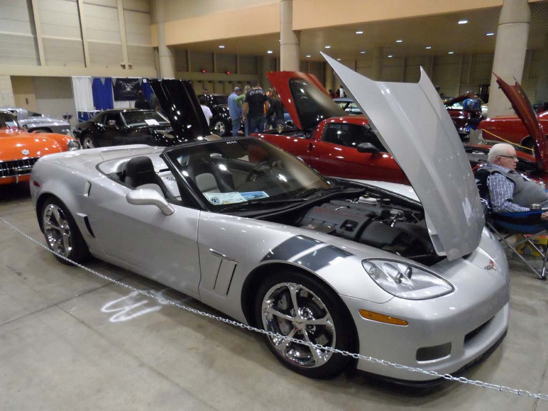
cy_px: 206
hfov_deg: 71.6
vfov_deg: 56.8
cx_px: 274
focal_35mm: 24
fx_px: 380
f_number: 3.2
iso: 480
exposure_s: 1/30
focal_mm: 4
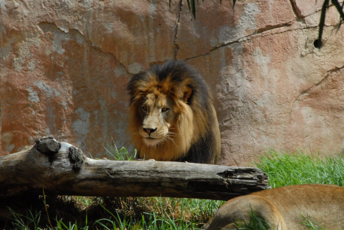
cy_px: 115
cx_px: 172
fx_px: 2869
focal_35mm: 300
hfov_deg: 6.9
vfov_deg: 4.6
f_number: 32
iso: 1100
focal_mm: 200
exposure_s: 1/125
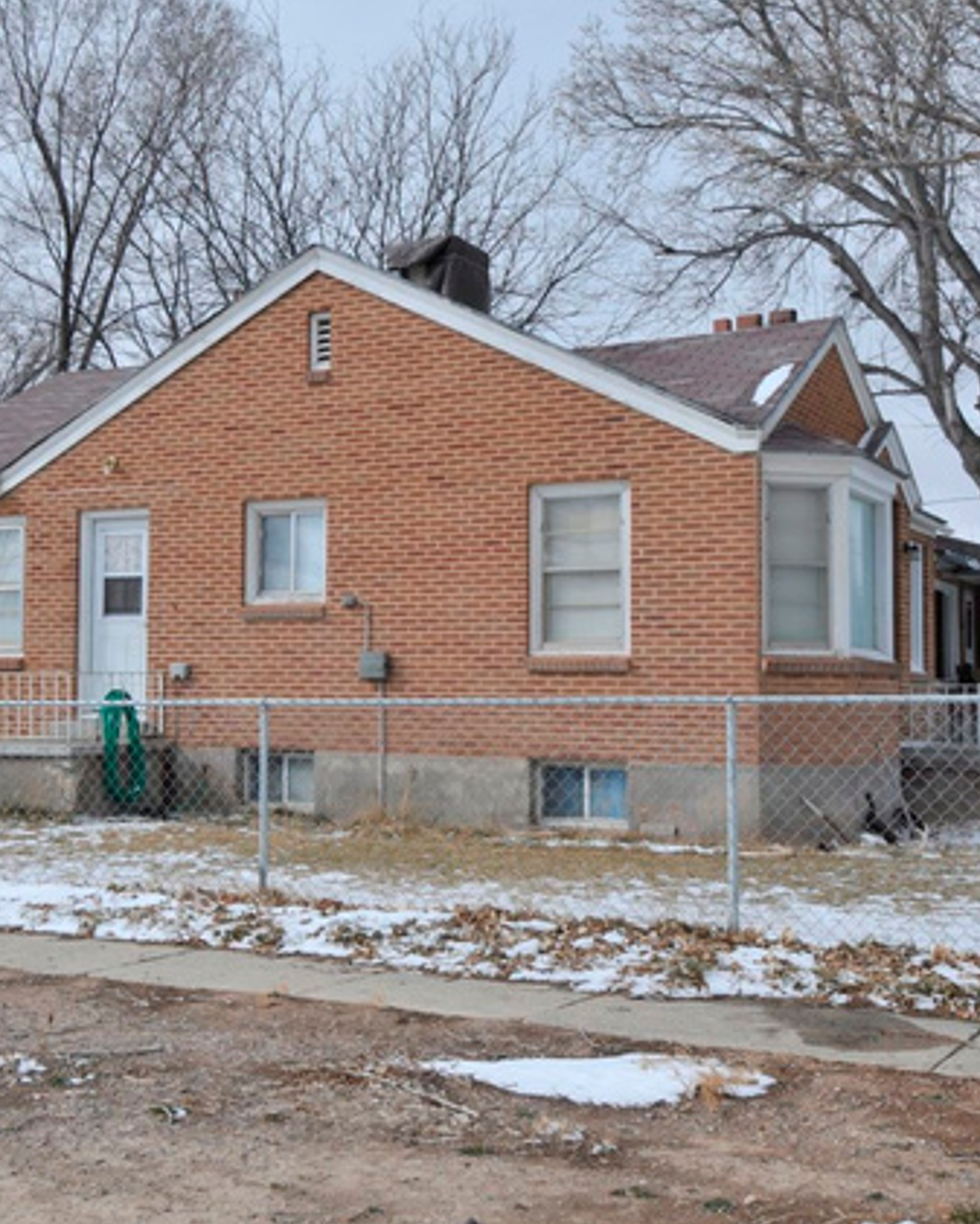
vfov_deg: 39.5
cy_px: 612
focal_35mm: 47
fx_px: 1703
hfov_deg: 31.5
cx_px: 244
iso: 200
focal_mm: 22
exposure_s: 1/800
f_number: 7.1
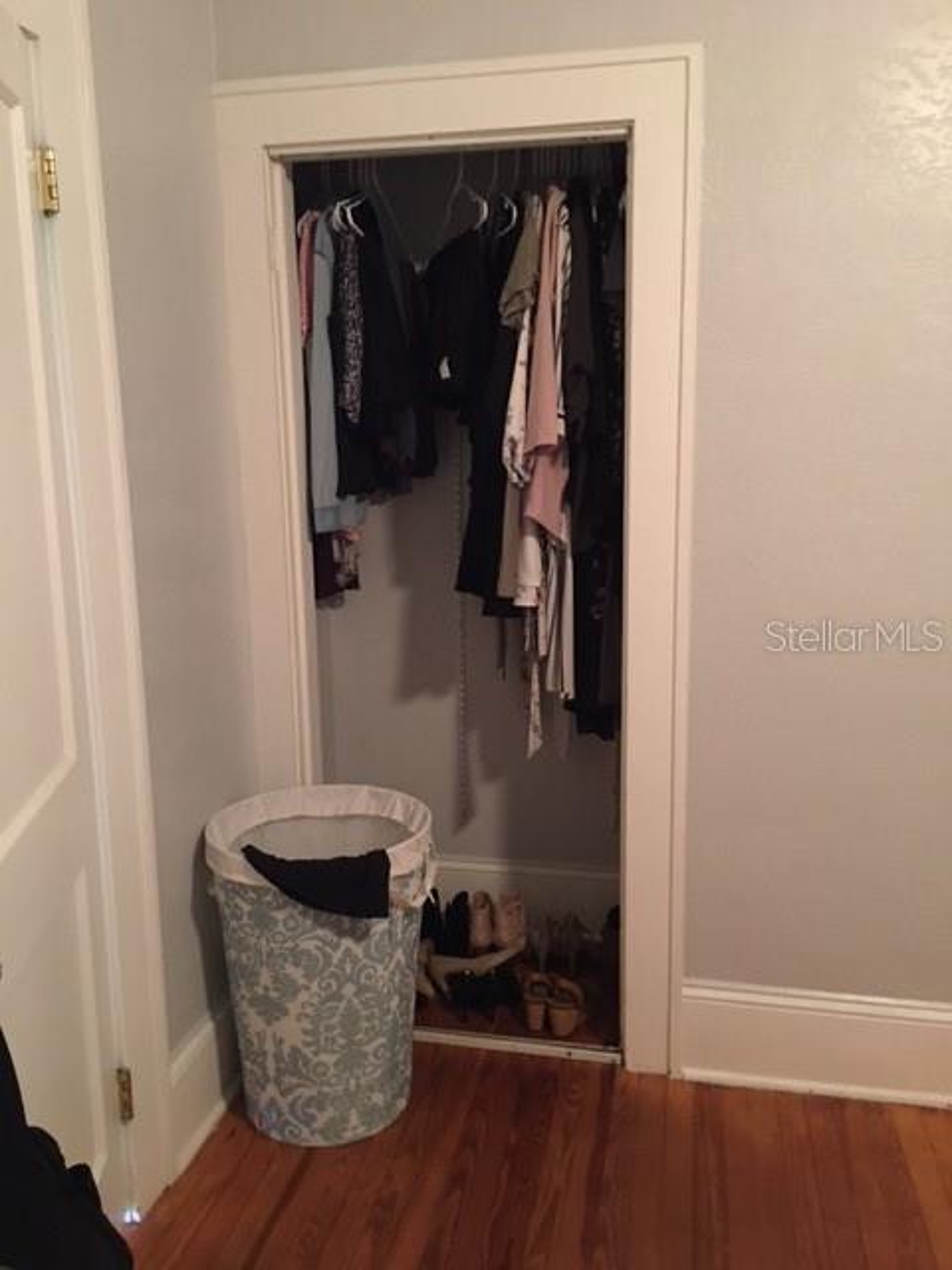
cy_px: 635
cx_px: 476
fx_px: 1063
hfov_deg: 48.2
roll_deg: -0.1
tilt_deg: -10.2
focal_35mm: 29
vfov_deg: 61.7
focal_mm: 4.15
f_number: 2.2
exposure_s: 1/4
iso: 125
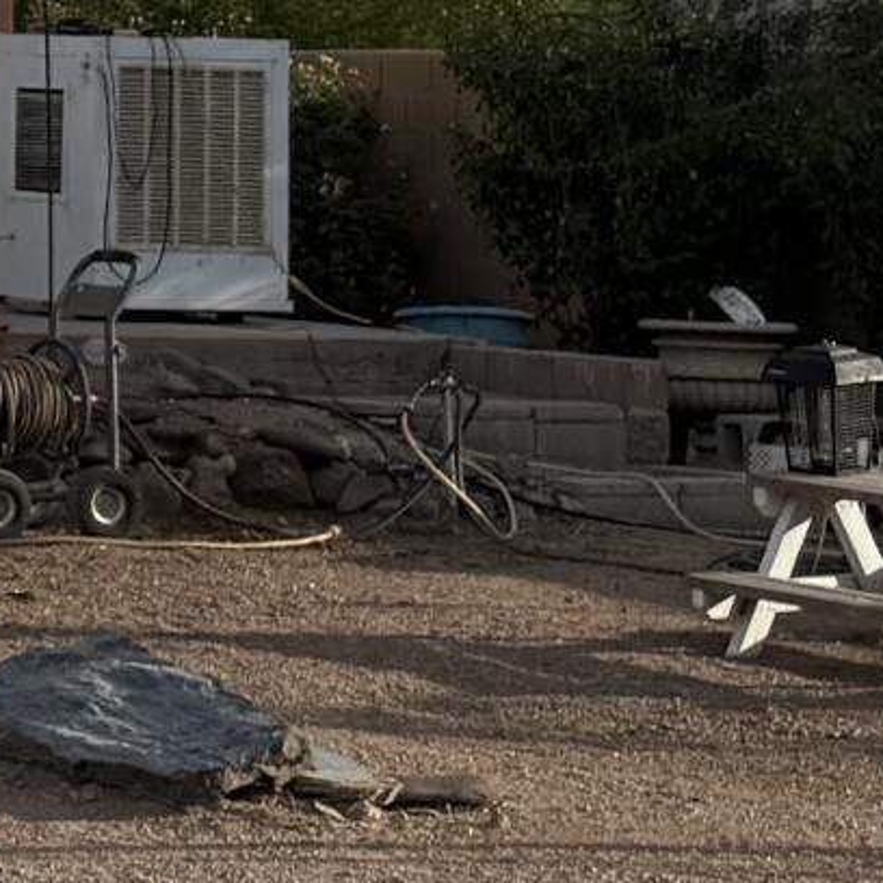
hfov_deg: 9.5
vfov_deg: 11.0
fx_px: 4502
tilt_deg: +3.4
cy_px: -197
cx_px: -1487
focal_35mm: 156
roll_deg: -0.7
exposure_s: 1/4167
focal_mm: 6.76
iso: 80
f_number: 1.78
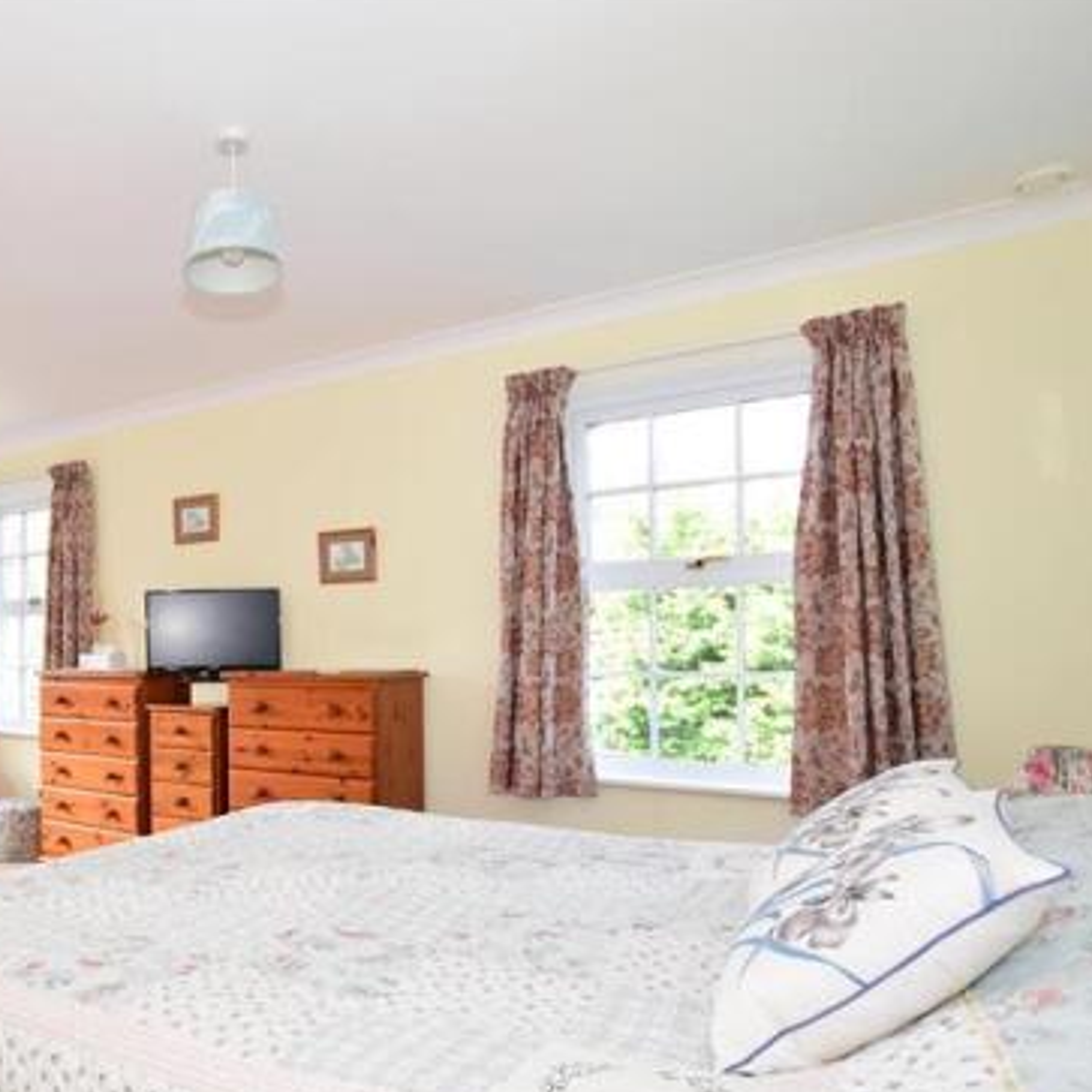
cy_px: 636
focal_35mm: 23
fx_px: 821
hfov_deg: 61.7
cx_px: 220
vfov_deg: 66.8
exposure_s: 1/50
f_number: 5.6
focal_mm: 10
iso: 400
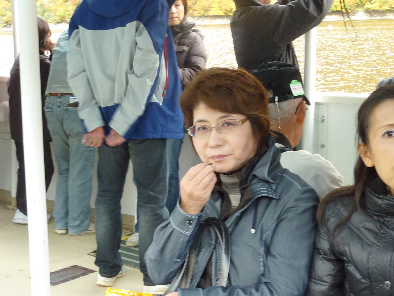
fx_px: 717
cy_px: 148
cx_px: 197
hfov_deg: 30.7
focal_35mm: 63
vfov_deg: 23.3
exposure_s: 1/30
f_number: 3.5
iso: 125
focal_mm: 5.7
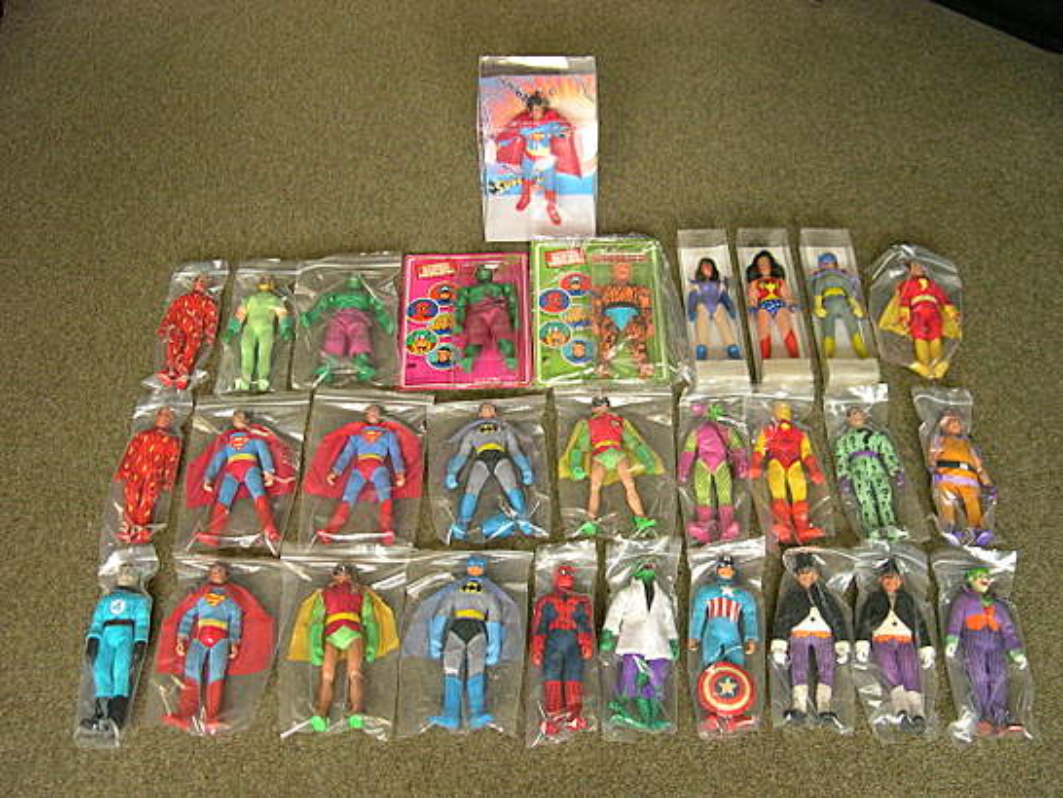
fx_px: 1167
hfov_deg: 49.0
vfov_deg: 37.7
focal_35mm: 38
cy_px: 399
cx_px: 532
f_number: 2.8
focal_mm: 8
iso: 400
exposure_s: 1/40.4
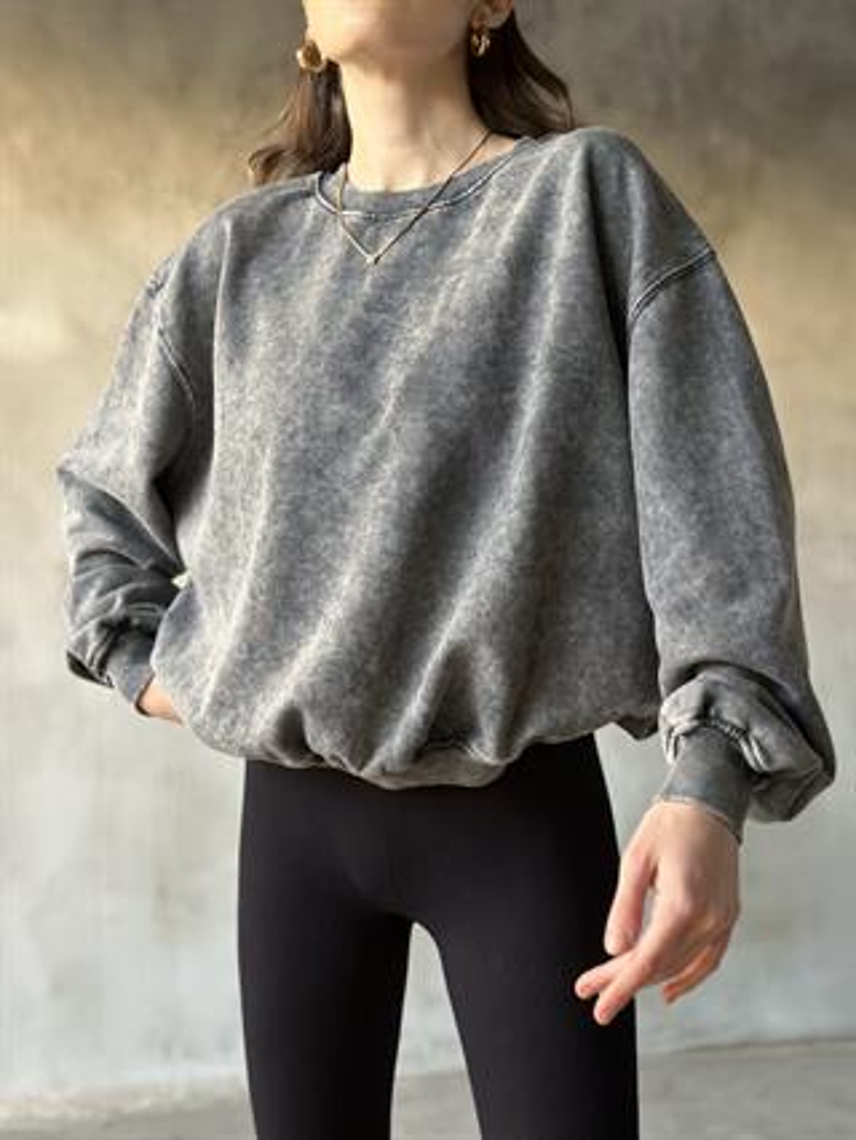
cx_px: 428
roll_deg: -0.2
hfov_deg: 30.3
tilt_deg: -0.3
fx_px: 1581
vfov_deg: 39.6
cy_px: 570
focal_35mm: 48
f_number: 1.78
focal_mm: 6.86
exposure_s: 1/60
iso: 320
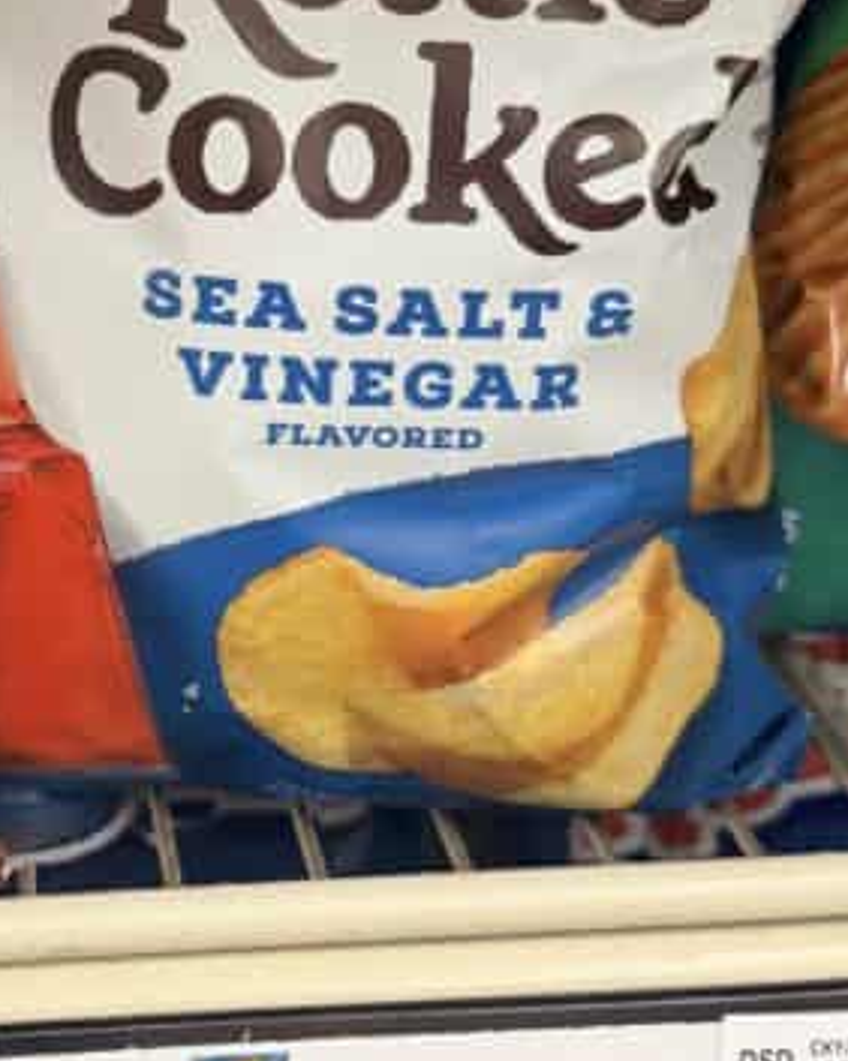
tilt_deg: -23.2
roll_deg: +2.4
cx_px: 84
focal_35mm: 68
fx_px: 2135
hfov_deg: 21.9
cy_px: 424
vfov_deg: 27.9
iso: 160
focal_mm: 6.76
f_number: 1.78
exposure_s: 1/63
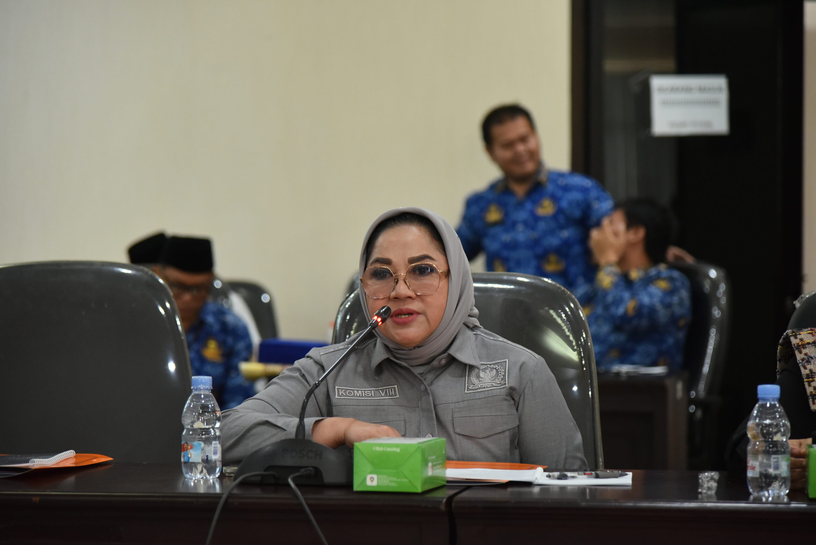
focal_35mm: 120
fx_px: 2721
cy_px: 272
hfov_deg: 17.1
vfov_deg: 11.4
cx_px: 408
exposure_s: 1/125
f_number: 4
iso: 2800
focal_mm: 120
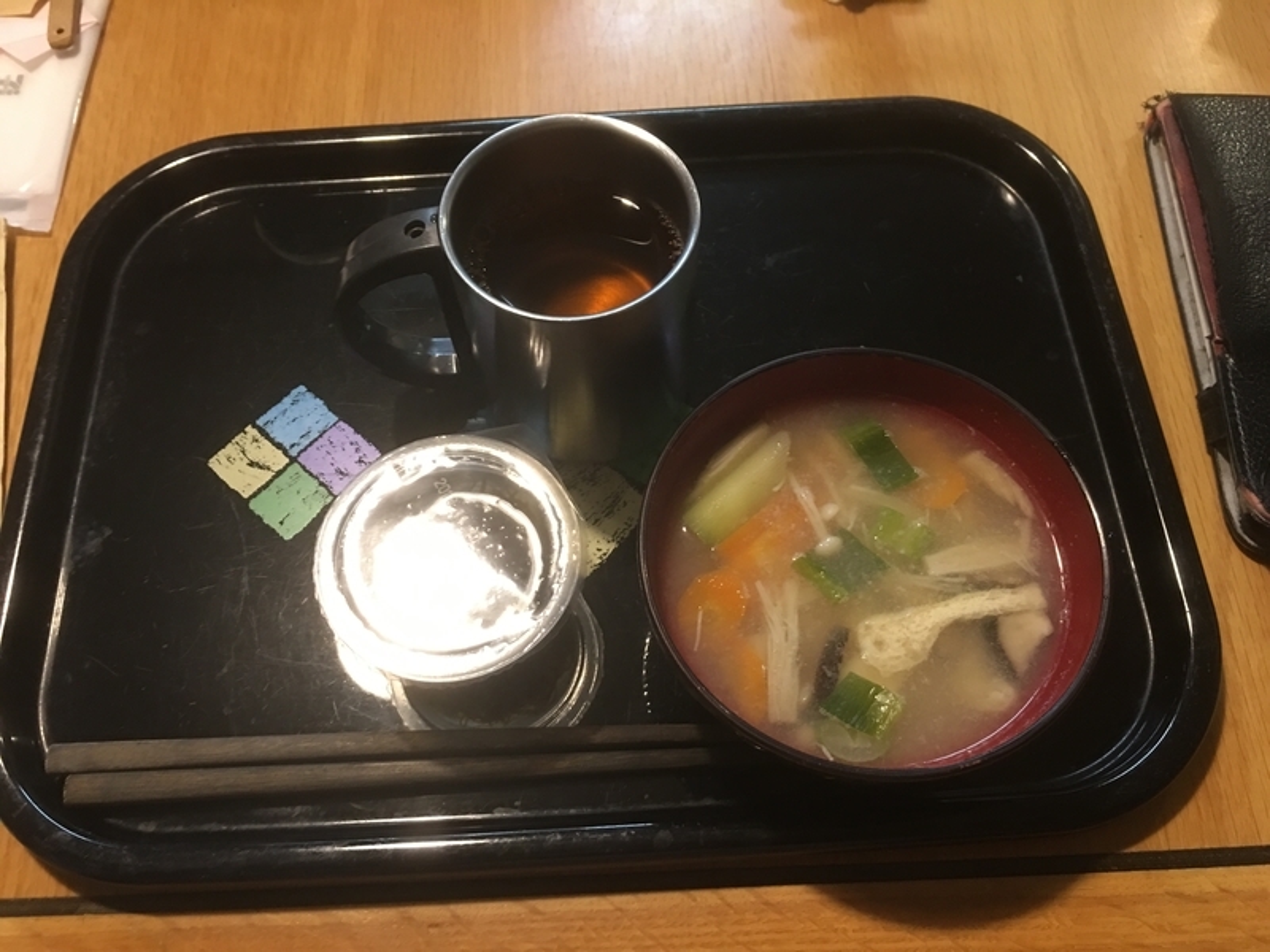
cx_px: 635
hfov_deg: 61.7
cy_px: 476
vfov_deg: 48.2
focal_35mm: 29
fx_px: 1064
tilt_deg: -63.5
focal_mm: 4.15
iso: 80
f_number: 2.2
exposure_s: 1/8
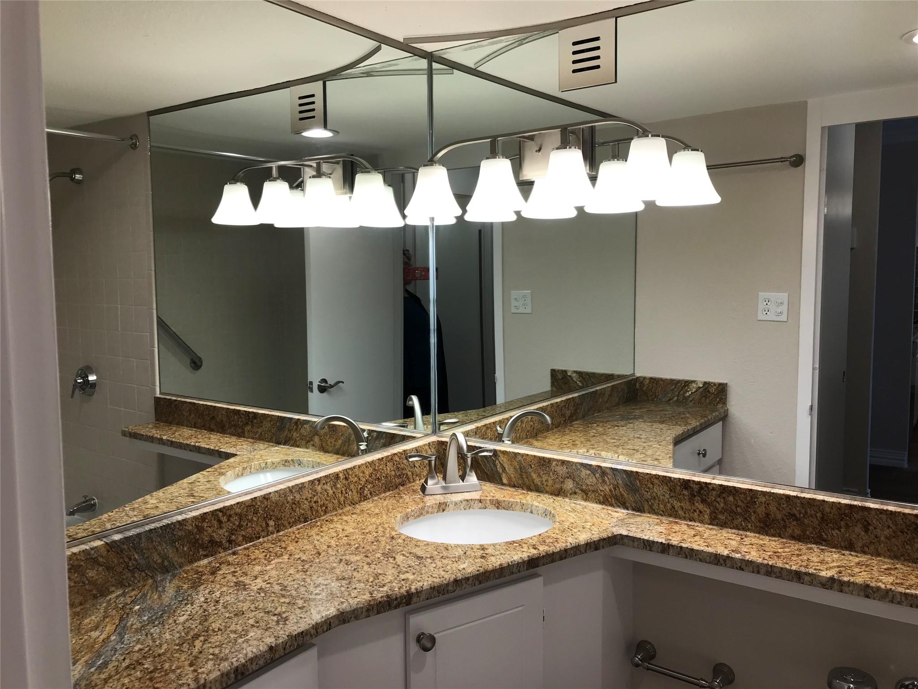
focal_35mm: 28
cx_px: 459
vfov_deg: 49.7
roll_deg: +1.0
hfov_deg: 63.4
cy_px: 344
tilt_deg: -5.1
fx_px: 743
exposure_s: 1/60
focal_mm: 3.99
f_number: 1.8
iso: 25
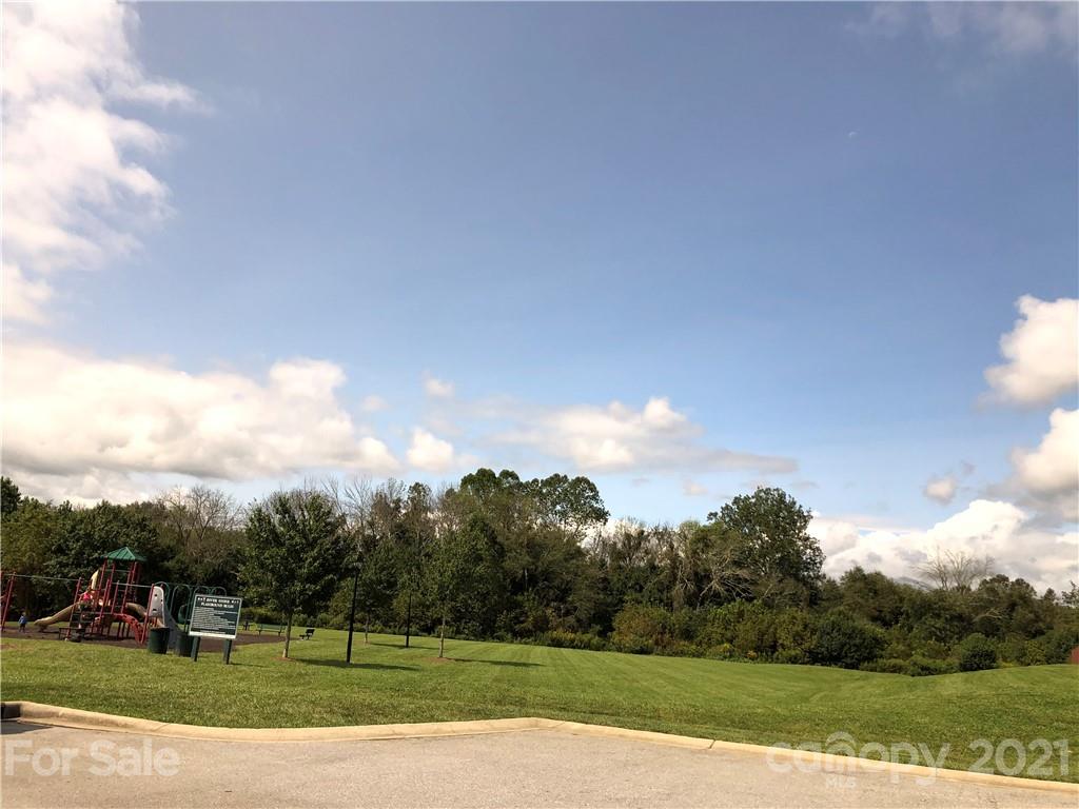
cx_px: 540
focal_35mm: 28
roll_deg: -5.5
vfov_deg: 49.7
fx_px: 873
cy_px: 404
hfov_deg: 63.4
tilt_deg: +13.3
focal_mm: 4
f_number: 1.8
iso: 25
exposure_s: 1/4878
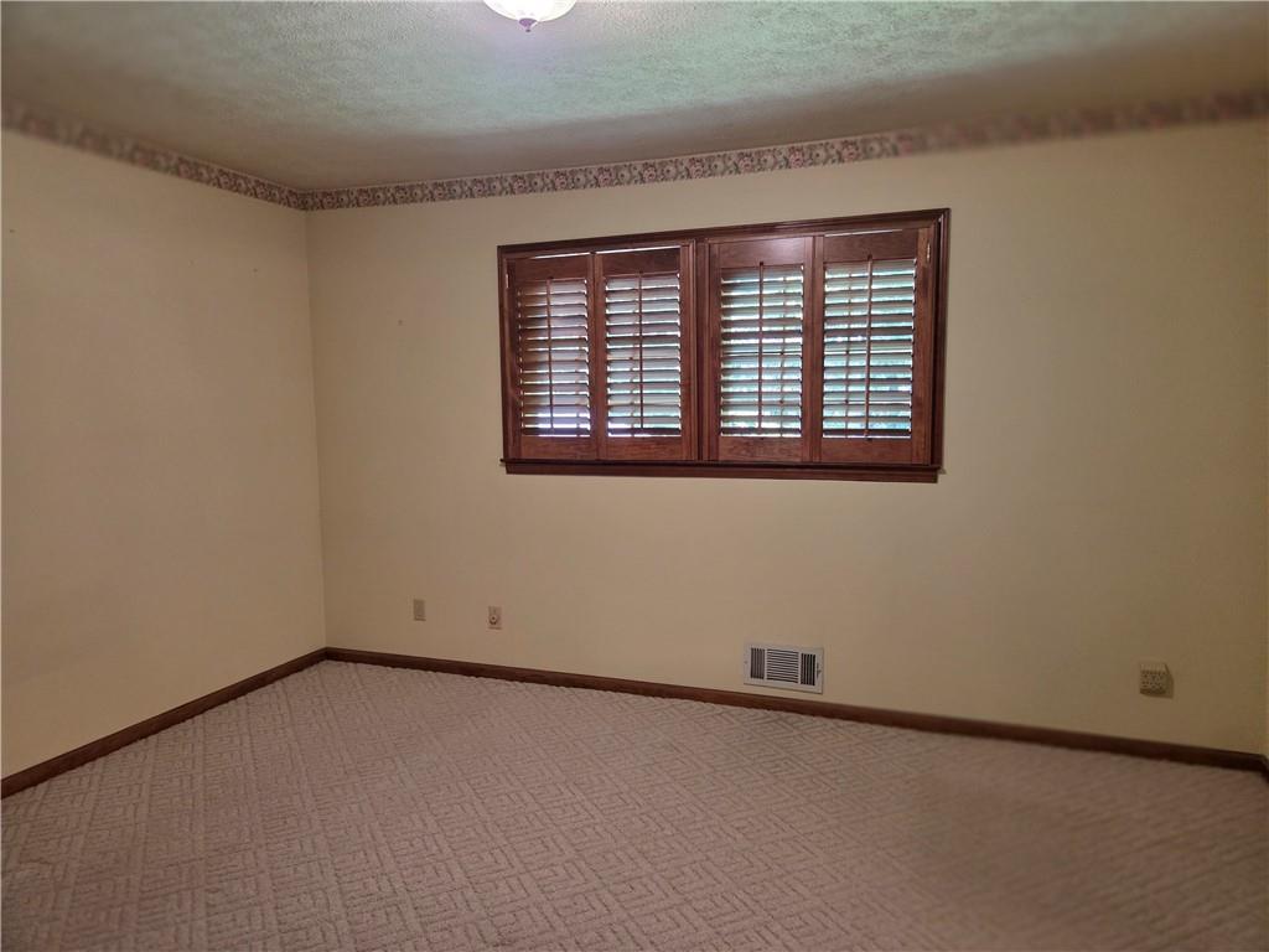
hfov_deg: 73.9
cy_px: 476
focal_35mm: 23
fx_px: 843
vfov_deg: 58.9
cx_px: 634
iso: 400
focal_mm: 5.4
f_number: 1.8
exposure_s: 1/120
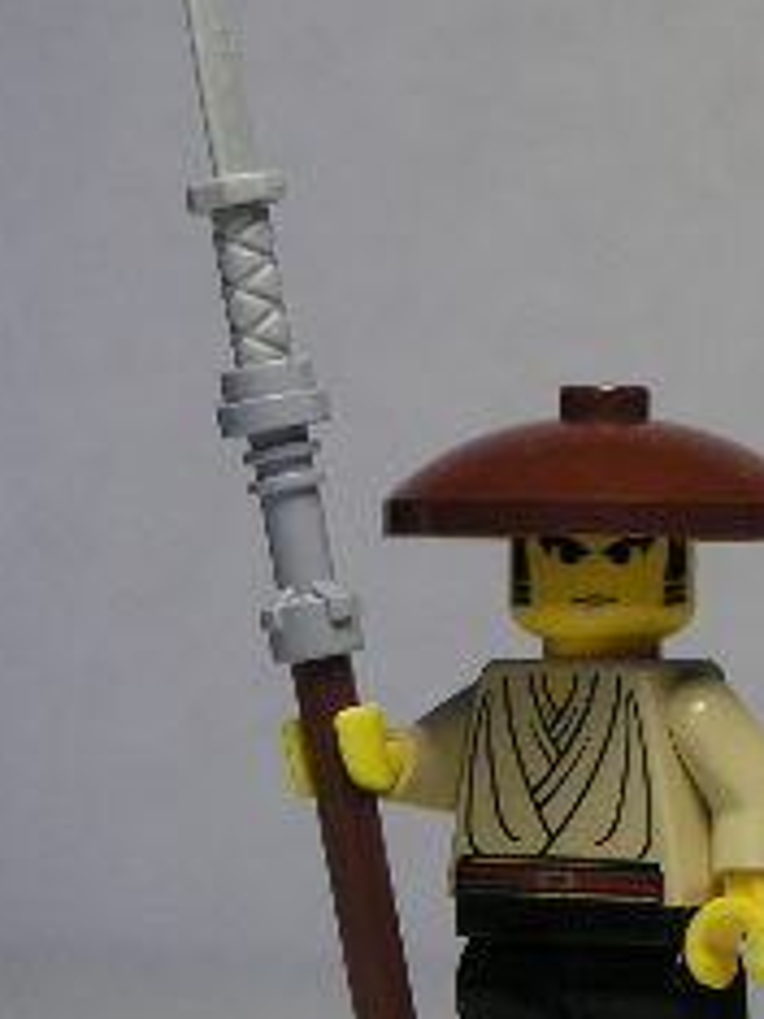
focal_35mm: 181
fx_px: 5331
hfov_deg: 8.2
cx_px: 590
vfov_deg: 10.9
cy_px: 427
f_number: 3.5
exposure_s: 1/90
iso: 50
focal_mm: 15.5
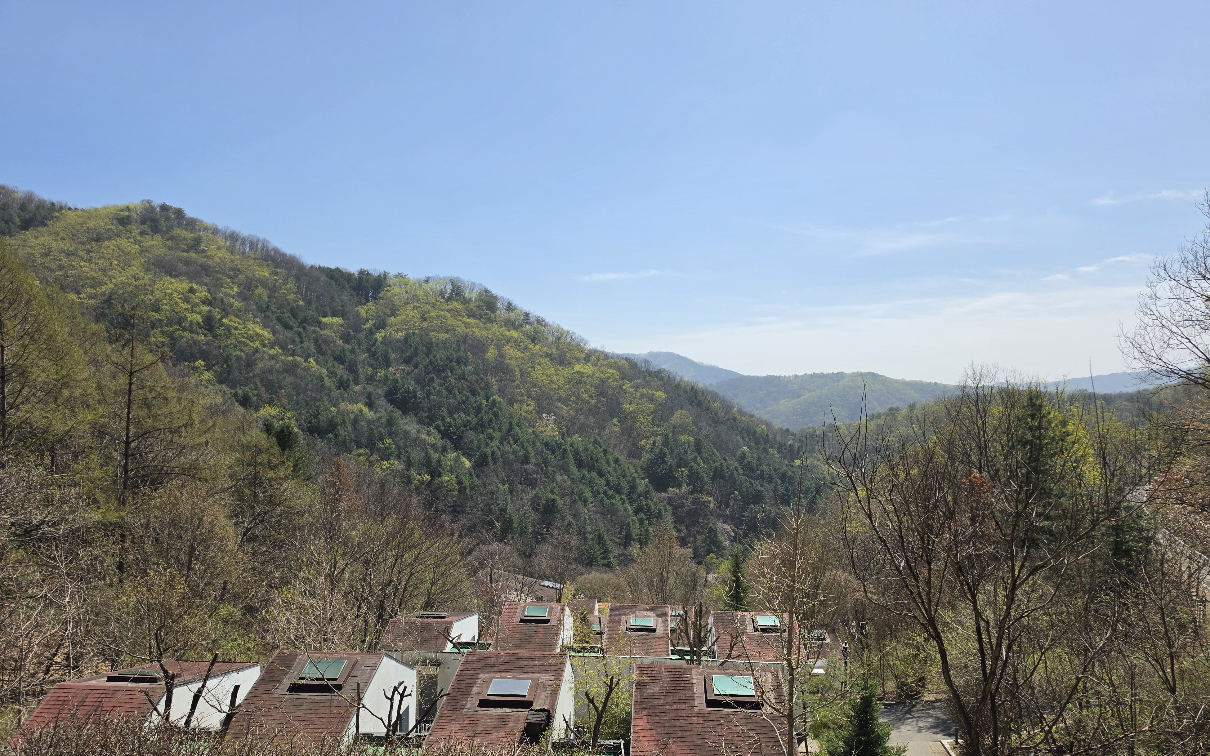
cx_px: 606
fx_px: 824
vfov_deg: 49.0
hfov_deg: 72.5
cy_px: 450
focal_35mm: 25
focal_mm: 6.5
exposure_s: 1/7939
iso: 50
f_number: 1.4
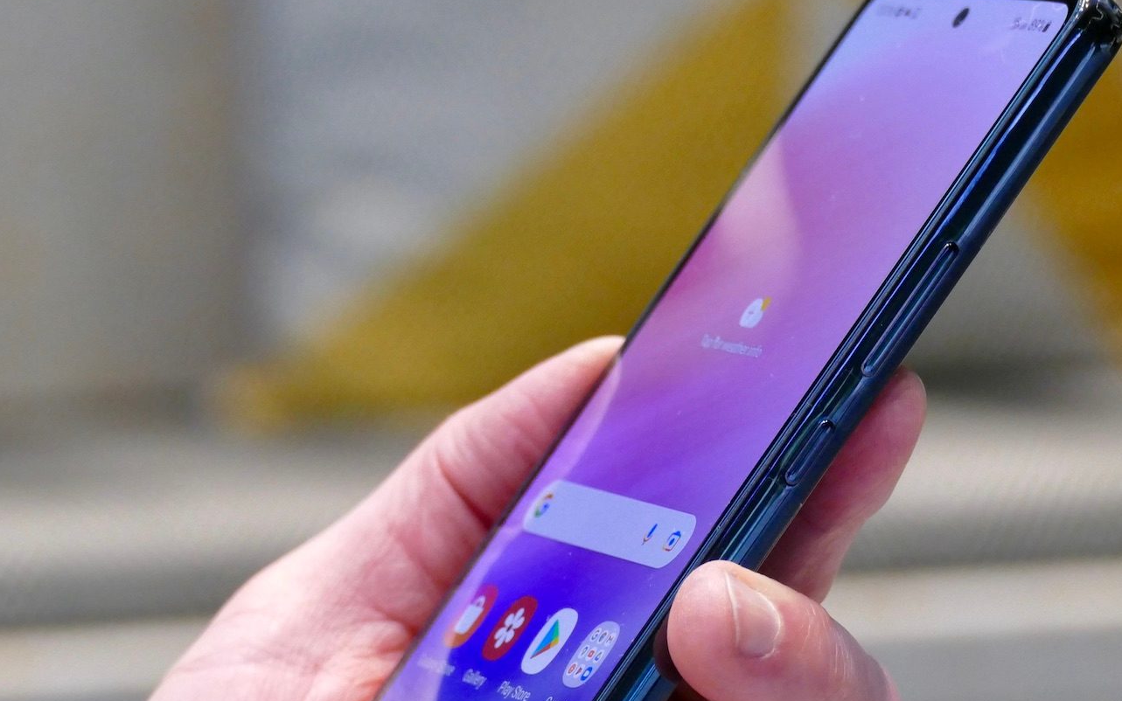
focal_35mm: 278
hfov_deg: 7.5
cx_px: 704
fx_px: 8501
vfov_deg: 4.7
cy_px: 477
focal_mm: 63.88
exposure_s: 1/60
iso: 1600
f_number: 4
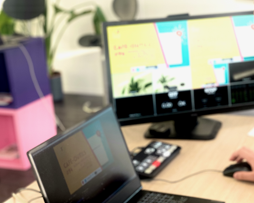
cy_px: 115
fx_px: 601
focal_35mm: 80
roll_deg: +2.7
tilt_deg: -18.3
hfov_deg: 23.6
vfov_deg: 19.2
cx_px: 189
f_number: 2
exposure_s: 1/120
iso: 160
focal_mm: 6
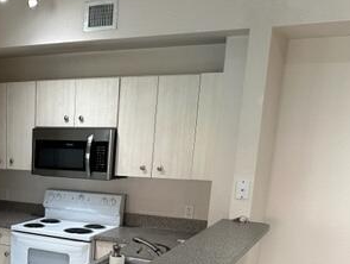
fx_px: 526
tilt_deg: -14.3
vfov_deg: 26.9
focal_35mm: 52
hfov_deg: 33.8
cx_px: 6
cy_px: 247
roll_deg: -0.9
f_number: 1.78
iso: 200
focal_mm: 6.86
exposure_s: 1/120
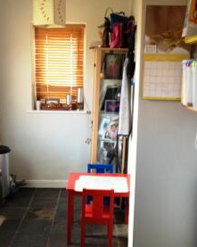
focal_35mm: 54
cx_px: 91
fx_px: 394
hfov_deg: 28.0
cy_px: 140
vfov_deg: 34.7
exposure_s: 1/20
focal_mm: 4.28
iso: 64
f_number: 2.4
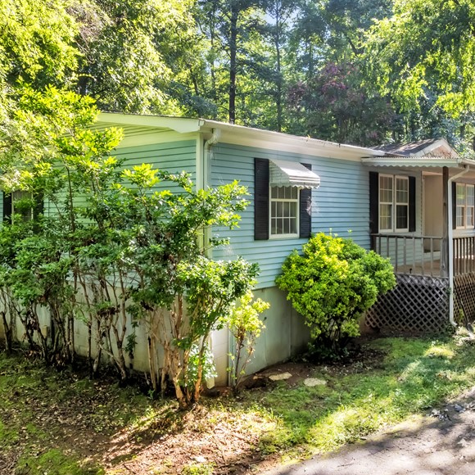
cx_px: 255
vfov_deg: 47.2
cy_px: 214
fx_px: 543
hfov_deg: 47.2
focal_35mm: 35
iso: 100
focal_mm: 8.38
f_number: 2.8
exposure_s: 1/30
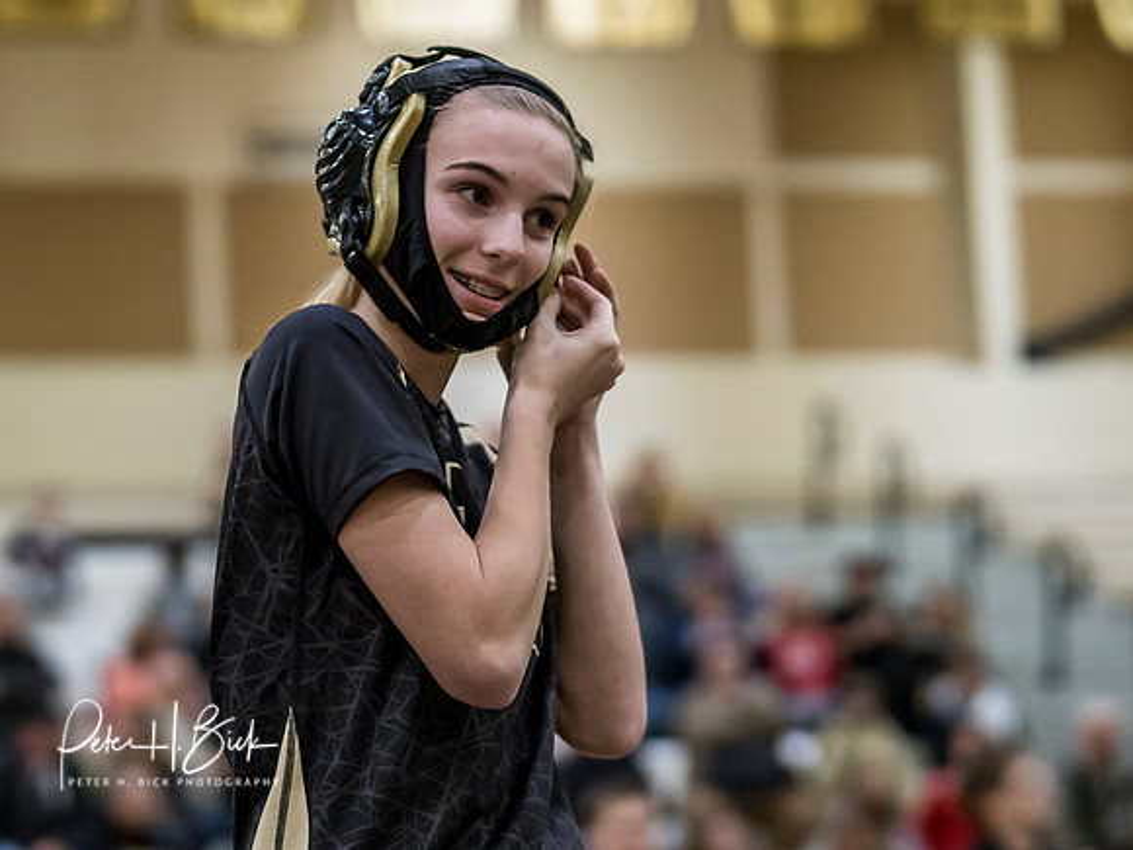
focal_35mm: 141
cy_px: 416
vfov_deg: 10.6
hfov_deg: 14.0
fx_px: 4601
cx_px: 390
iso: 1250
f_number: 1.2
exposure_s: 1/1600
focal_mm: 45
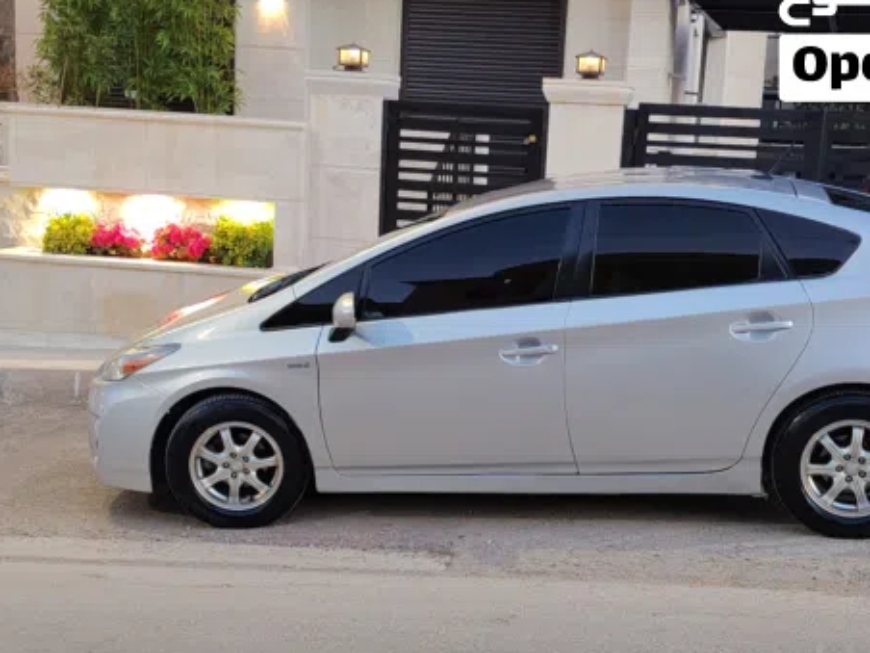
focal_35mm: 51
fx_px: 1282
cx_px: 489
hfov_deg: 37.4
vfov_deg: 28.5
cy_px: 379
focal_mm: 5.25
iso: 897
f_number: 1.75
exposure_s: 1/25
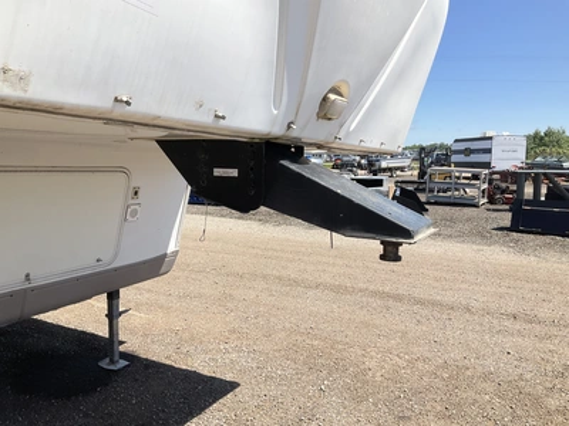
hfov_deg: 61.7
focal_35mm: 29
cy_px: 213
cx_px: 284
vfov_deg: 48.2
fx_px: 477
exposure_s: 1/1626
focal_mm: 3
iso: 25
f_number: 1.8
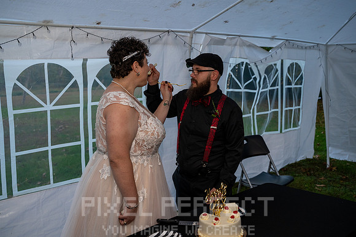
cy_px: 118
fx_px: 331
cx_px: 178
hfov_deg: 56.5
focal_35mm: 34
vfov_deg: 39.4
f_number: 4
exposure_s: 1/200
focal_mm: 33.5
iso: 2000
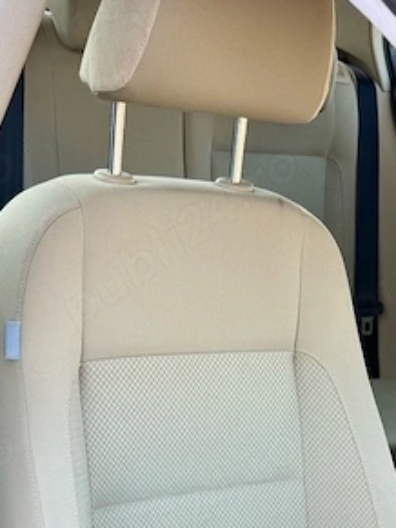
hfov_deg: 22.2
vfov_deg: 27.2
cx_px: 252
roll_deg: -11.7
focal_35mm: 66
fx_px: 1007
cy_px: 564
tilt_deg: -27.3
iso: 64
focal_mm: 6.76
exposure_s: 1/237
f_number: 1.78
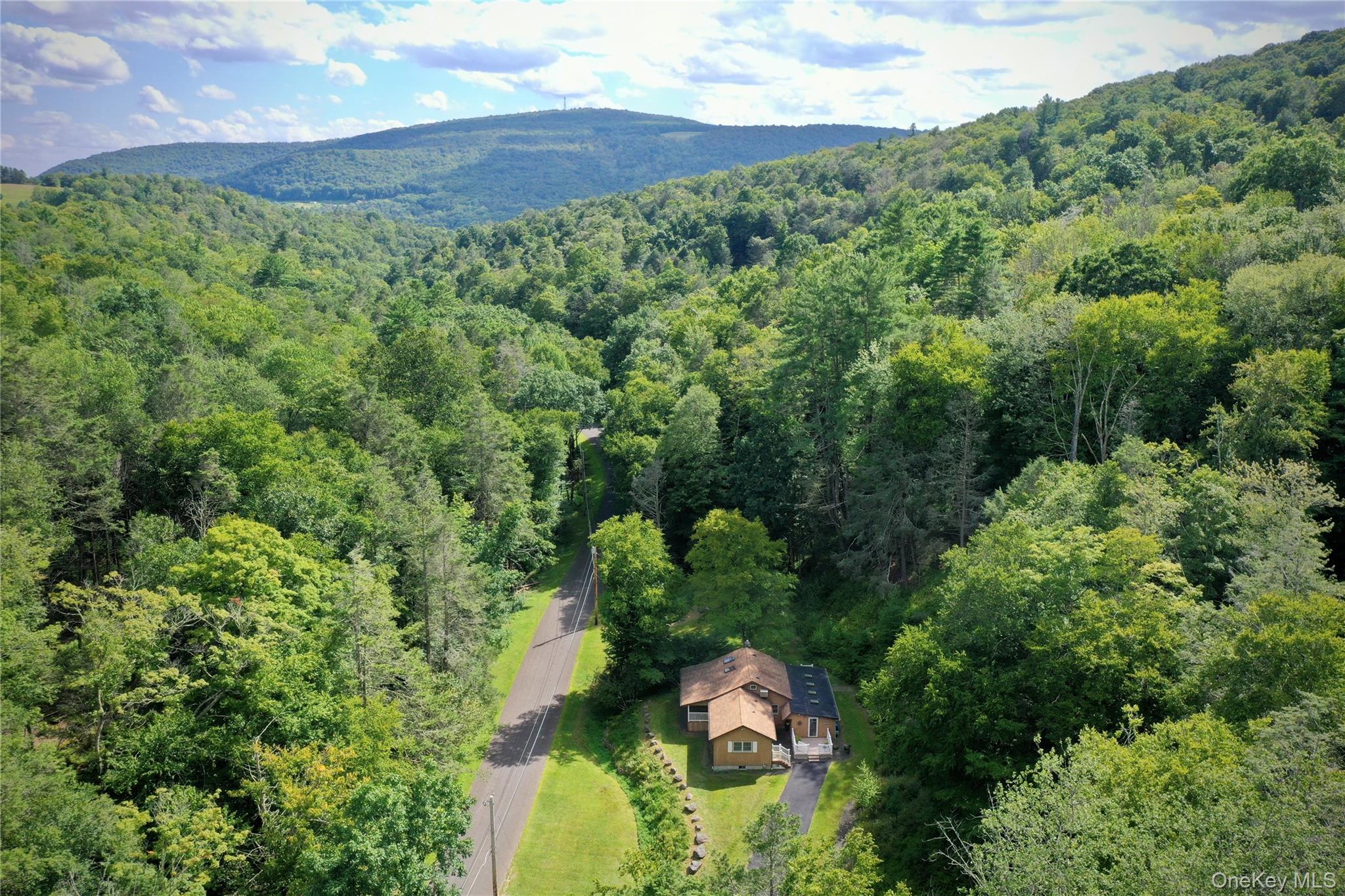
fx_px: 1046
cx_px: 672
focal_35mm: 28
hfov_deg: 65.5
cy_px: 448
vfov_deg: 46.4
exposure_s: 1/320
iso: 100
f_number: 5.6
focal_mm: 10.26
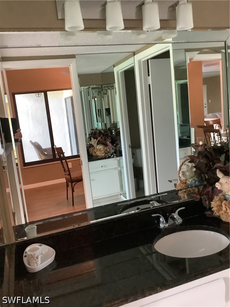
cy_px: 154
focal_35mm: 31
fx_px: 275
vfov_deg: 58.4
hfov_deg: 45.4
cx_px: 115
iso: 400
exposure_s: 1/25
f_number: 2.4
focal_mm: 3.3
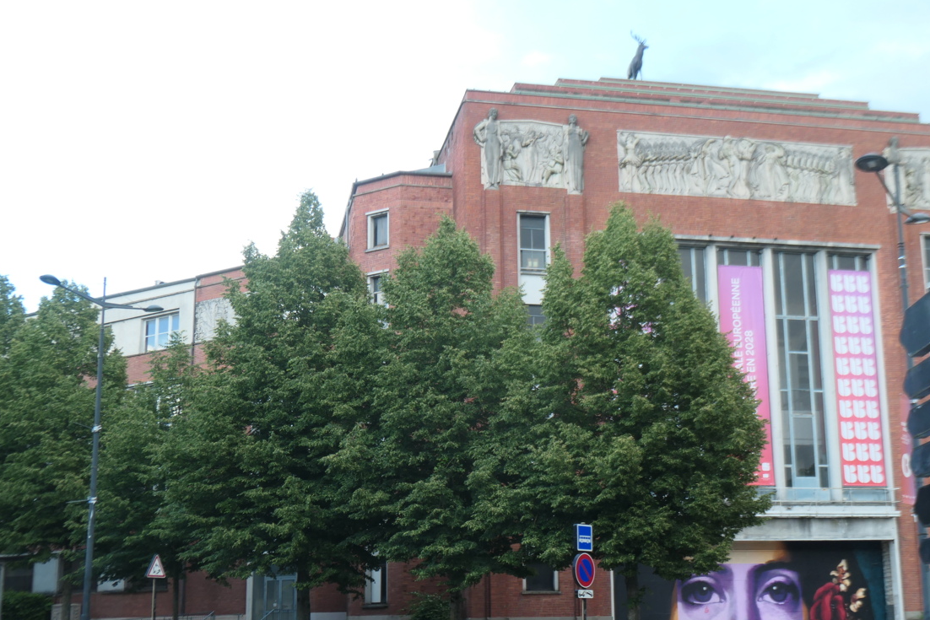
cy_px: 373
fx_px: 1266
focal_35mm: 49
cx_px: 506
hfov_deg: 40.3
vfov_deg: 27.5
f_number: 3.7
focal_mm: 13.1
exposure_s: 1/200
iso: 200
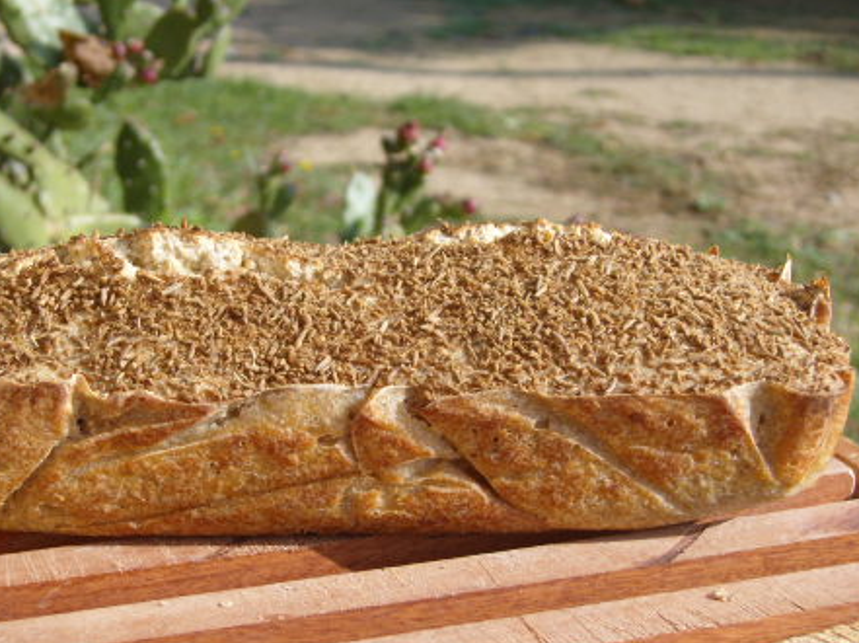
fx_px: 1909
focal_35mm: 77
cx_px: 319
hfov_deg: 25.3
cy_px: 368
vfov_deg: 19.1
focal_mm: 11
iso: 80
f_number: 8.8
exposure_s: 1/125
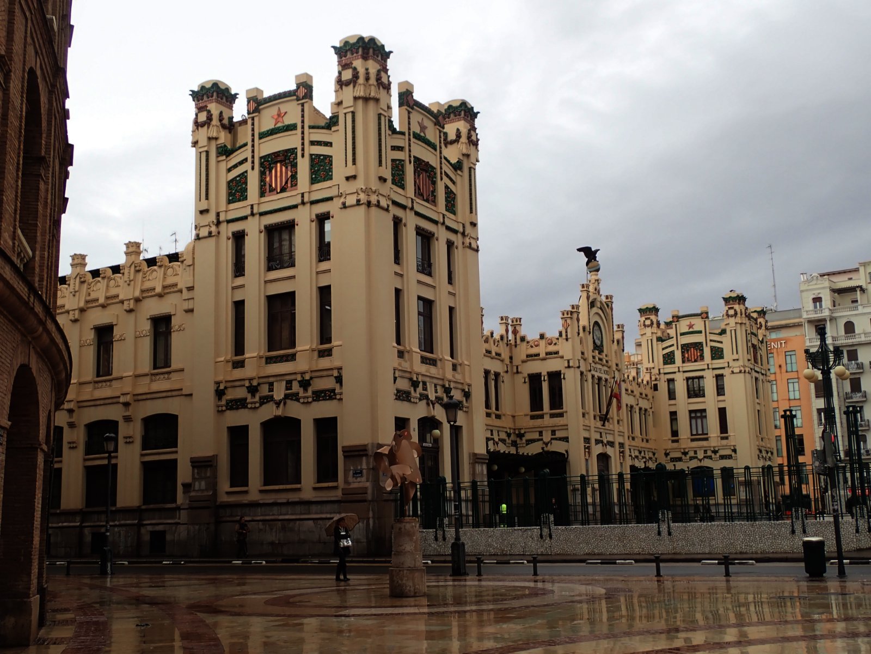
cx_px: 436
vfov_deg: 36.0
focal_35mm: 40
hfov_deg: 46.8
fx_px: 1006
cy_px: 327
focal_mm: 7.34
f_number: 4
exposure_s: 1/125
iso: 100
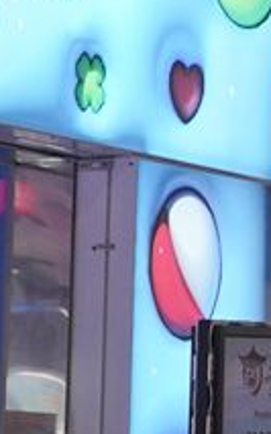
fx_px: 2720
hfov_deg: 4.7
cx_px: 1412
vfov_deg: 9.1
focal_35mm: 230
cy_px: -24
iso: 800
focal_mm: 24
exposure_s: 1/100
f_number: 9
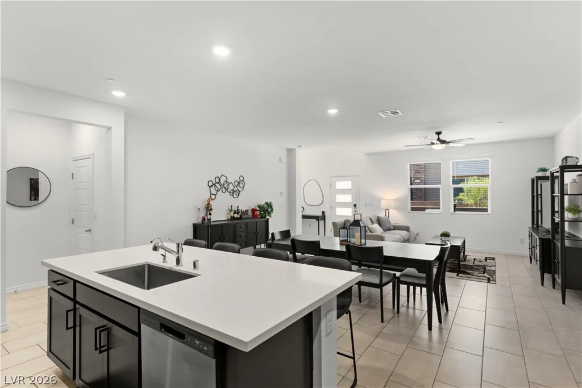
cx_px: 291
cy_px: 194
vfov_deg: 67.4
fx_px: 291
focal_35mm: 18
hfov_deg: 90.0
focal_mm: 18
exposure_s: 1/10
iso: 400
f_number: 8
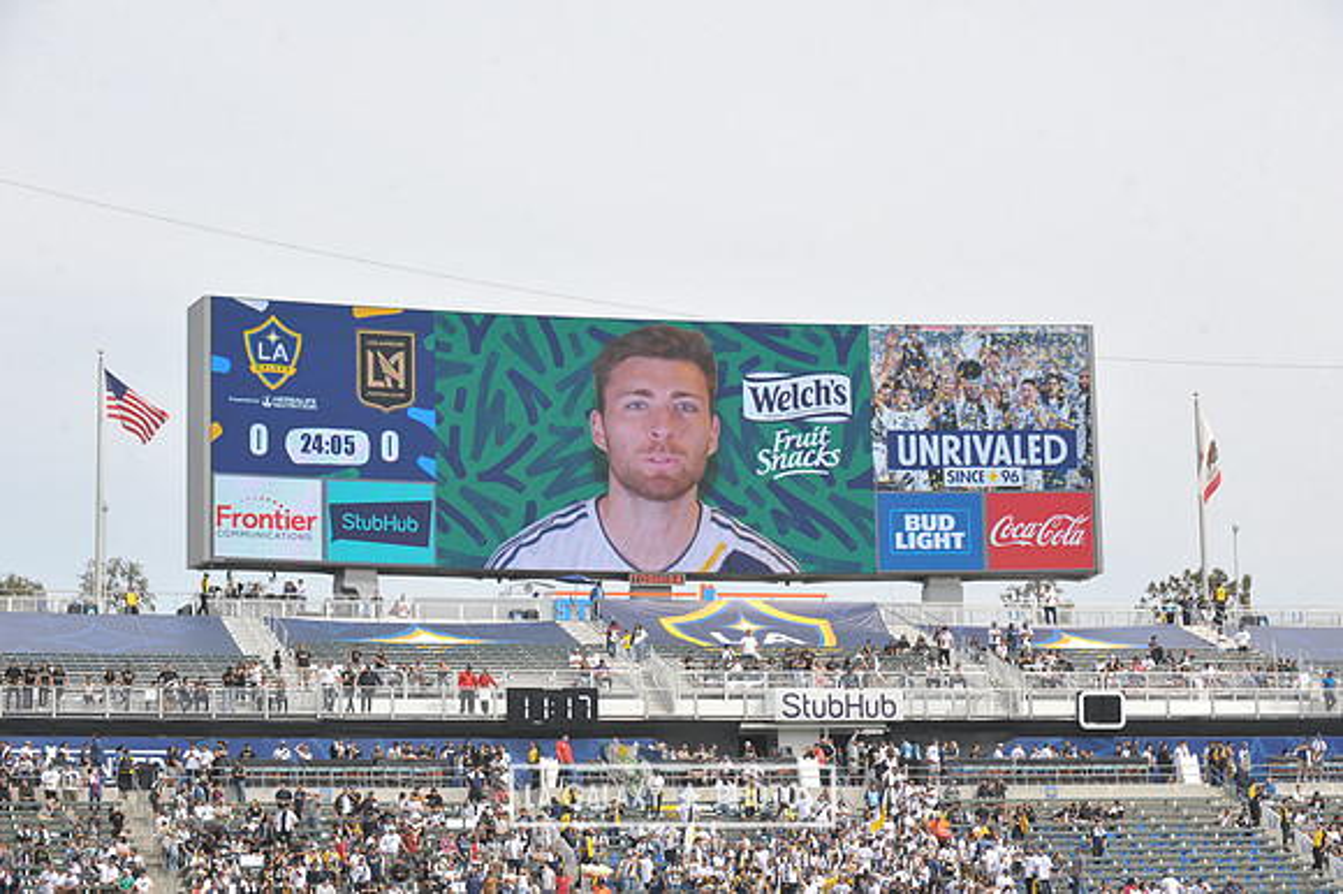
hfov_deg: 22.6
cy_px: 447
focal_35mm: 90
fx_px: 3355
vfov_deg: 15.2
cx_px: 672
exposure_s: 1/320
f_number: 9
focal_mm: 90
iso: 200
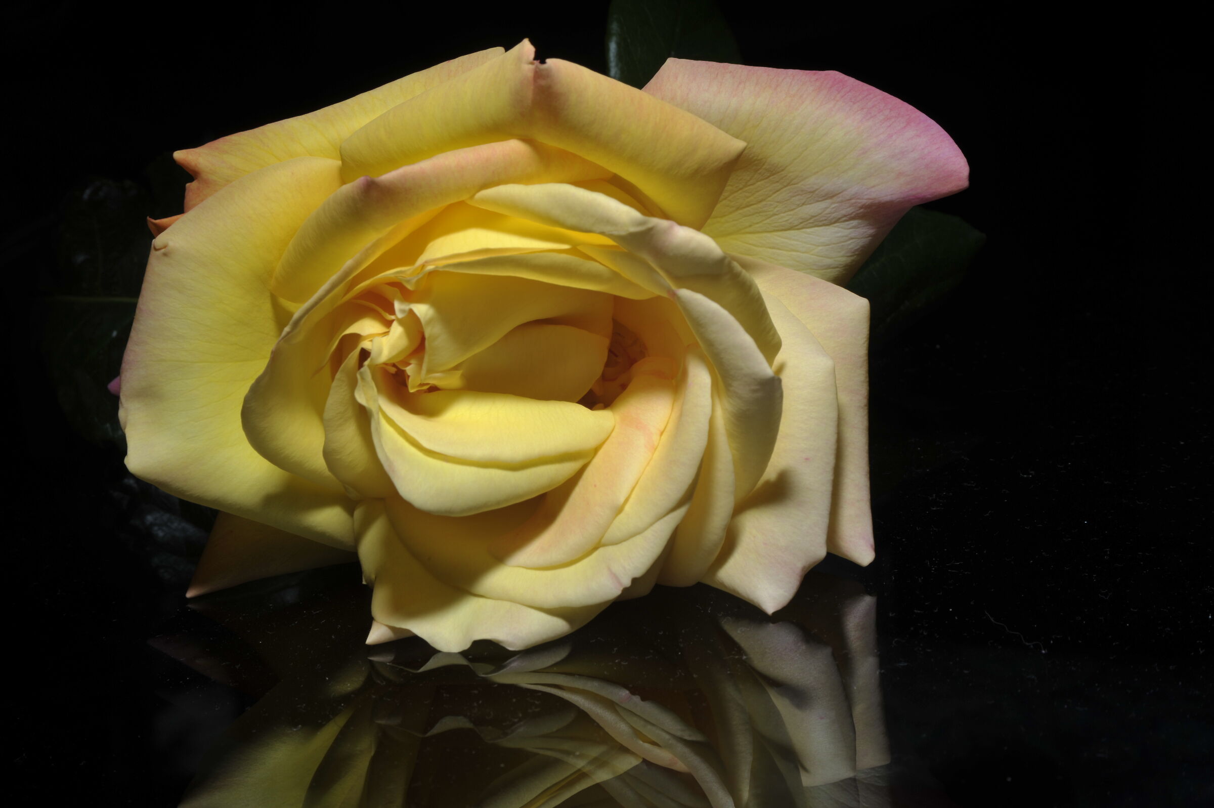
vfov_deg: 16.1
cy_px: 404
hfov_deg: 23.9
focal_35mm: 85
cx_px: 607
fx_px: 2865
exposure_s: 1/200
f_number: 29
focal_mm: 85
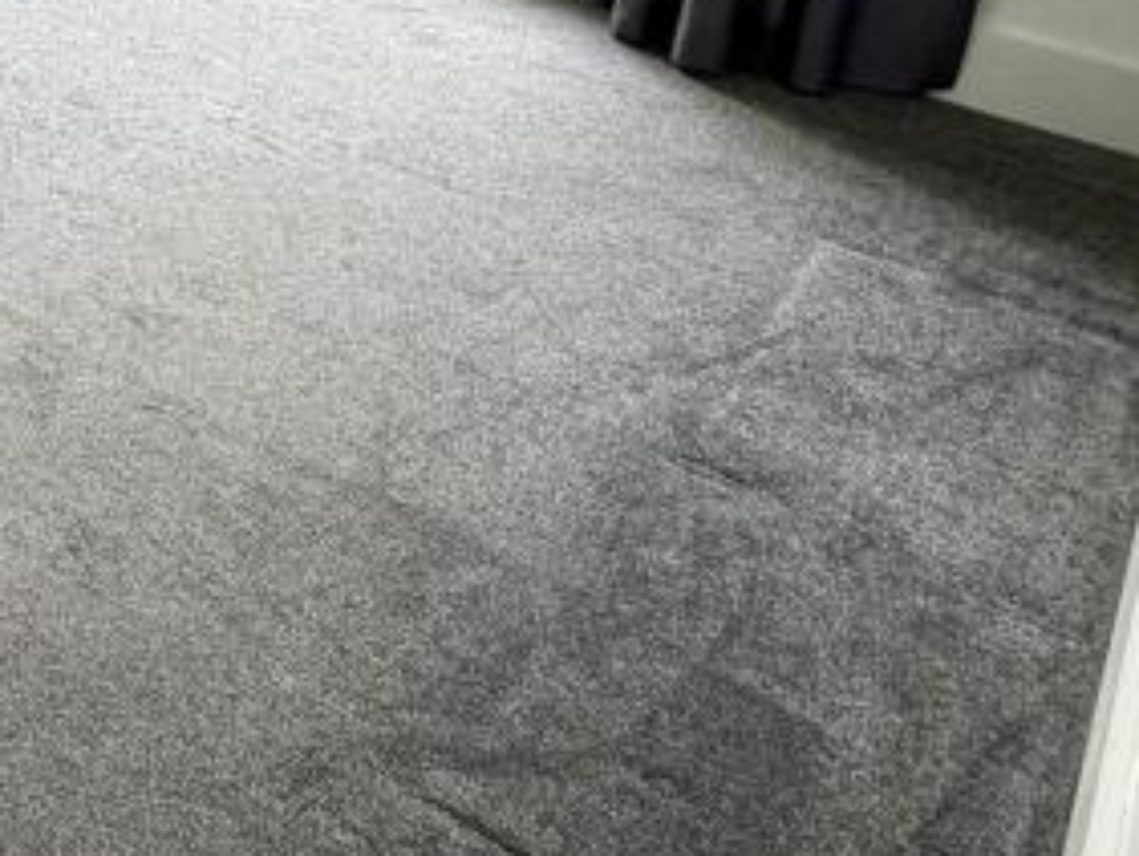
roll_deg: -0.3
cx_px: -409
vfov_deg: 24.8
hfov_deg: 29.0
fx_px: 1679
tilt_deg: -16.1
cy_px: -256
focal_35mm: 51
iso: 250
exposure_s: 1/121
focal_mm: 2.22
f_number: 2.2
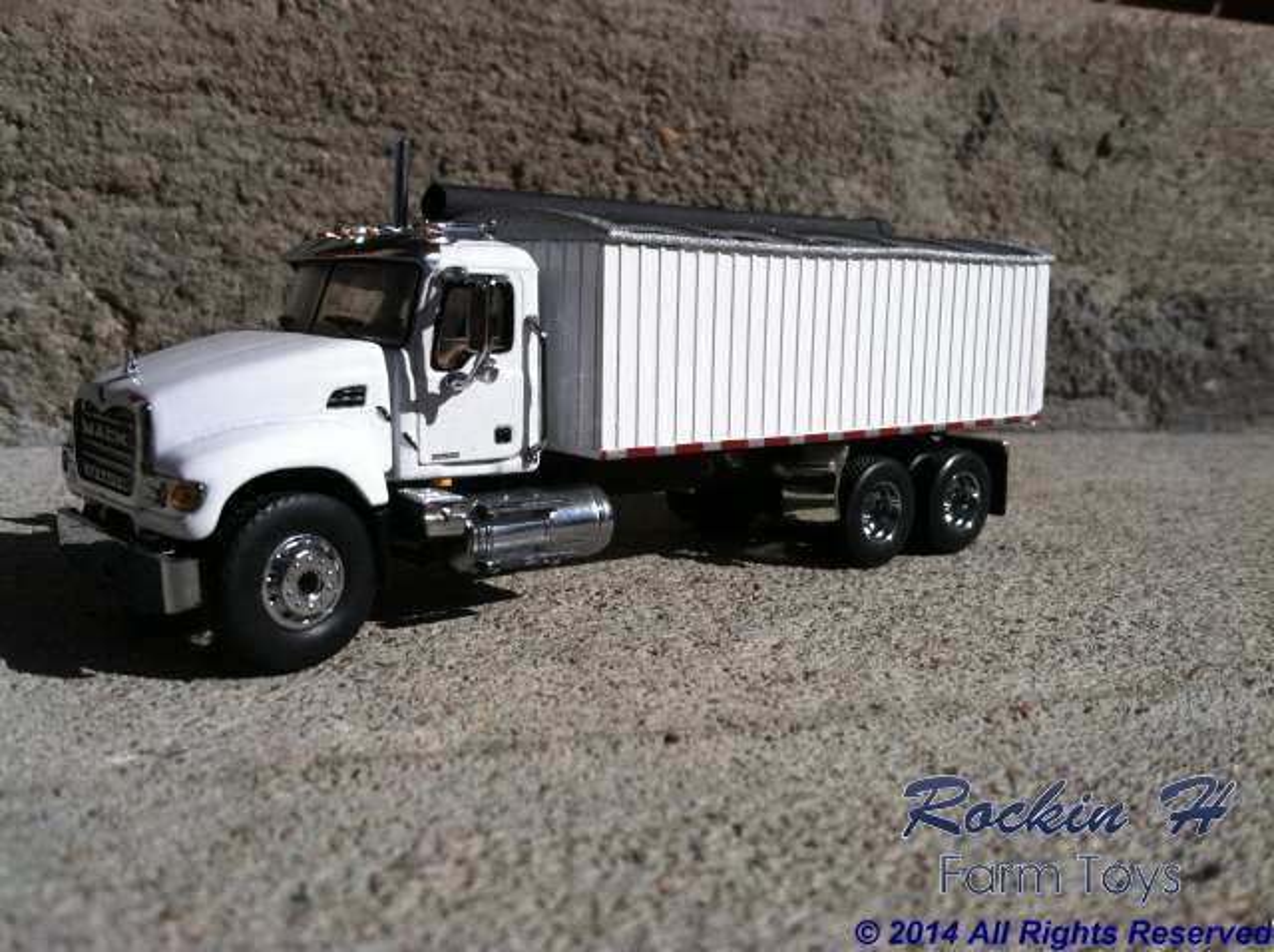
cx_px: 637
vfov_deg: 40.6
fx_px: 1286
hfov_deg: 52.7
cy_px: 476
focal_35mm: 35
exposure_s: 1/3750
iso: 80
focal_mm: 3.85
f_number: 2.8
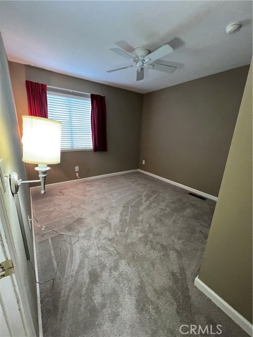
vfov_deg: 106.2
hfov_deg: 89.9
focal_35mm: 13
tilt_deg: -15.1
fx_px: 127
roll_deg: -1.1
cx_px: 126
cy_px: 168
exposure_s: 1/60
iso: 800
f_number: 1.8
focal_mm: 1.57
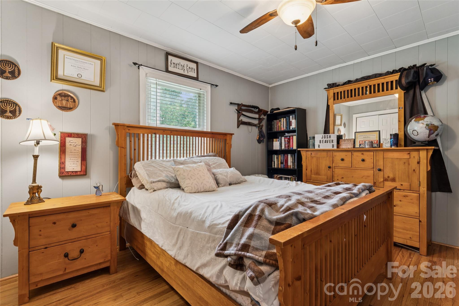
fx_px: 212
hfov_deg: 94.6
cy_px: 153
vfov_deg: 71.7
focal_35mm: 17
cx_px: 230
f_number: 13
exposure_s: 3.2
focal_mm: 16.6
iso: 100
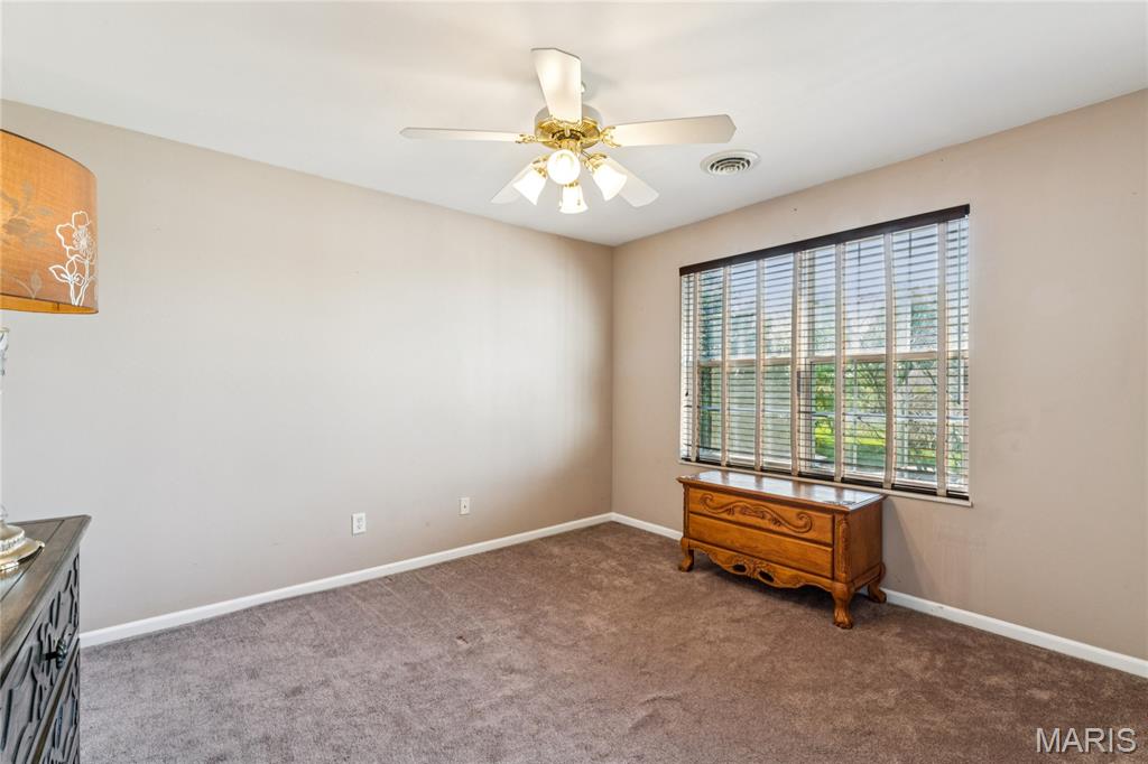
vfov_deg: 74.1
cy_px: 382
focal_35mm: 16
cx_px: 574
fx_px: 507
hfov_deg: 97.1
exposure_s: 1/6
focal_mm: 15.9
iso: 320
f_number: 13
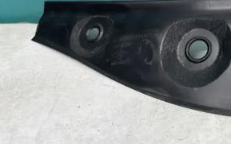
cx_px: 239
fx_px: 384
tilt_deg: -28.5
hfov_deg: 30.7
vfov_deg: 20.6
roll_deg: +1.0
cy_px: 0
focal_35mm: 61
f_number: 1.6
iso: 100
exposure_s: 1/100
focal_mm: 4.2
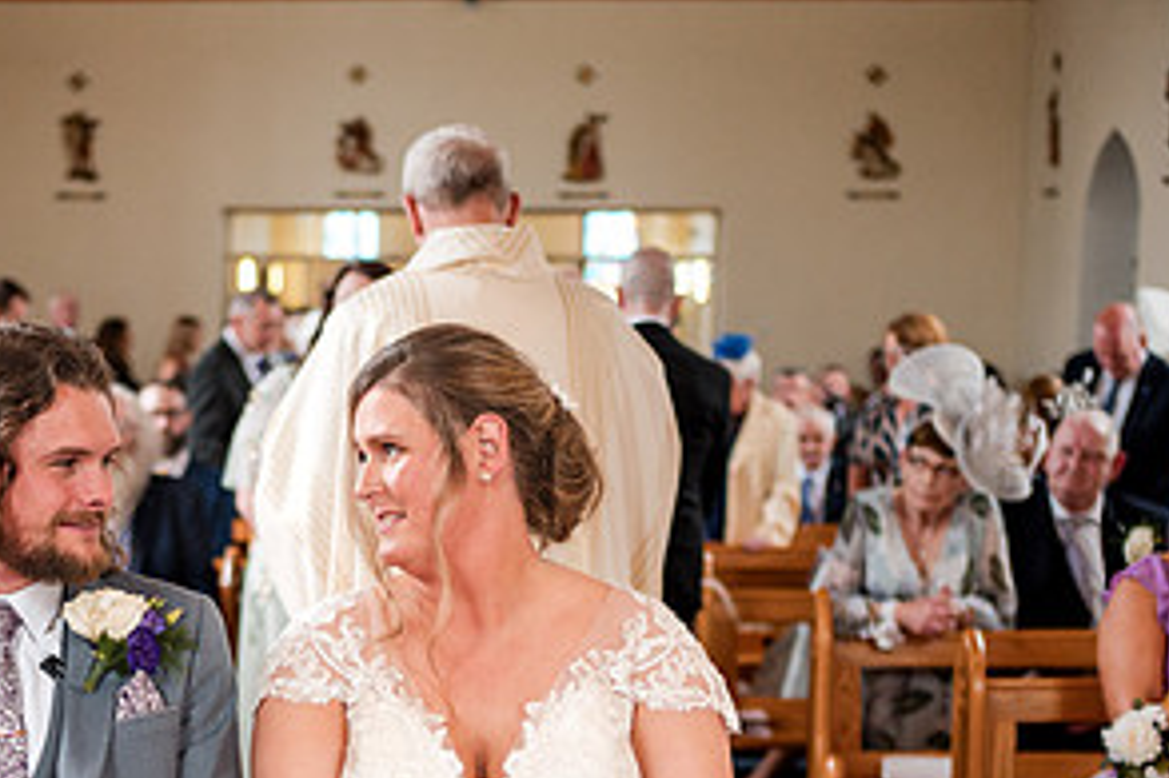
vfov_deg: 18.3
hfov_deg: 27.6
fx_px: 2369
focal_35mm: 73
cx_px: 399
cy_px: 704
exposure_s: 1/500
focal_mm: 35
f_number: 1.8
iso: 1250
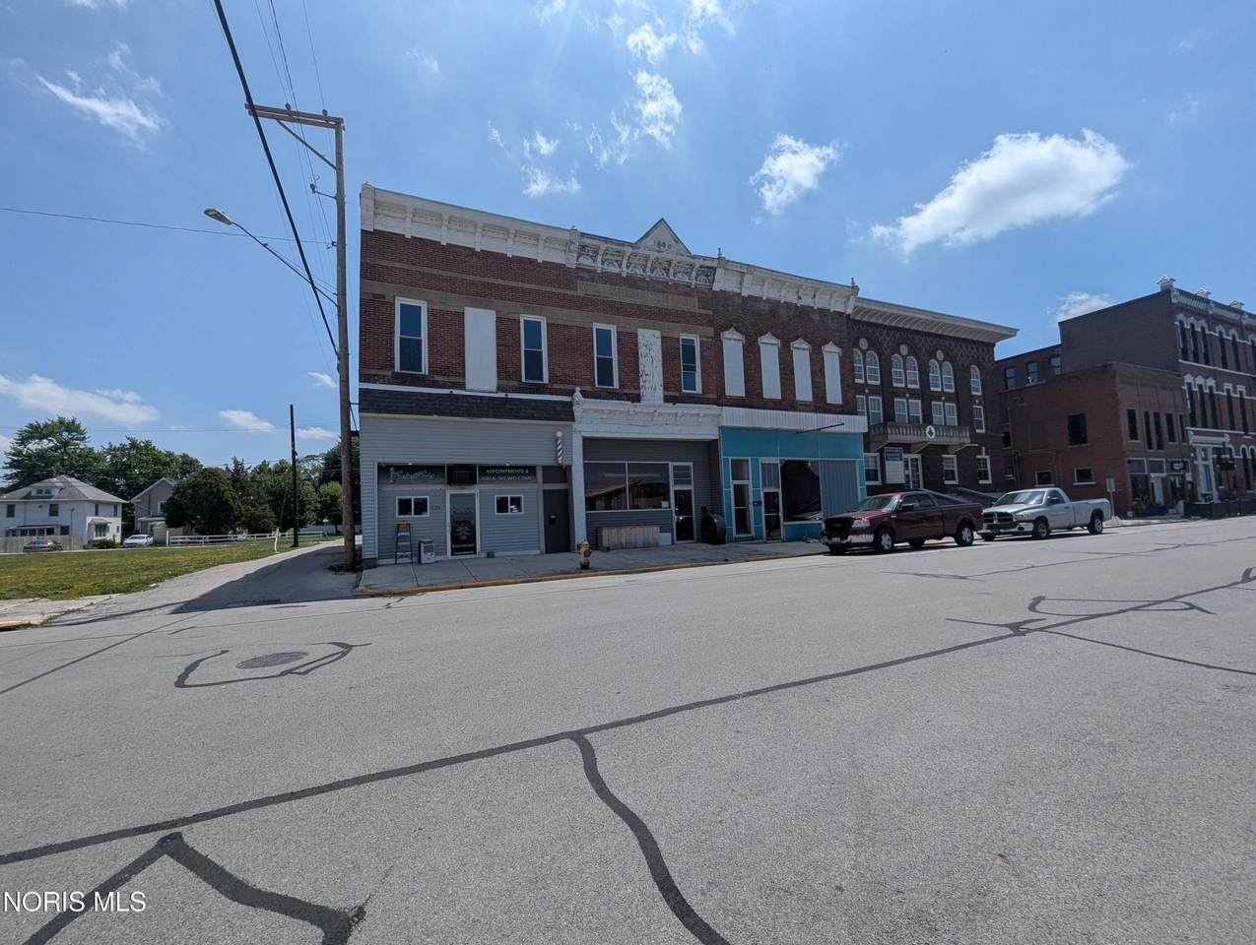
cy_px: 472
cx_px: 628
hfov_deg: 106.1
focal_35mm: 13
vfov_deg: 90.1
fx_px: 472
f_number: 2.2
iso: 45
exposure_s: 1/3788
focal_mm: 1.95
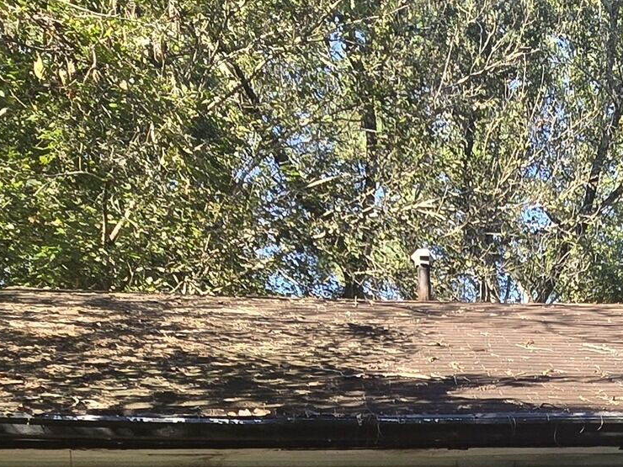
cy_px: 680
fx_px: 972
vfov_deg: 22.6
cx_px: 534
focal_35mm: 54
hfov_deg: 34.0
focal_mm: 2.2
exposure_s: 1/348
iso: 50
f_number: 2.2
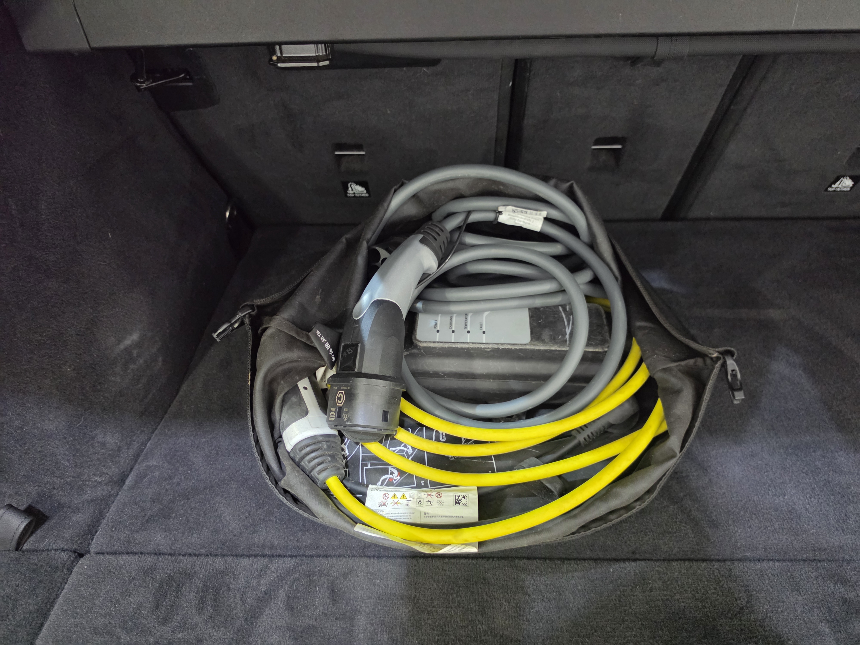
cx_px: 430
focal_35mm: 23
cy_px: 322
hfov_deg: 73.9
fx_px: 571
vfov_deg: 58.9
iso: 1250
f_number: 1.4
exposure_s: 1/100
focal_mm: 6.5
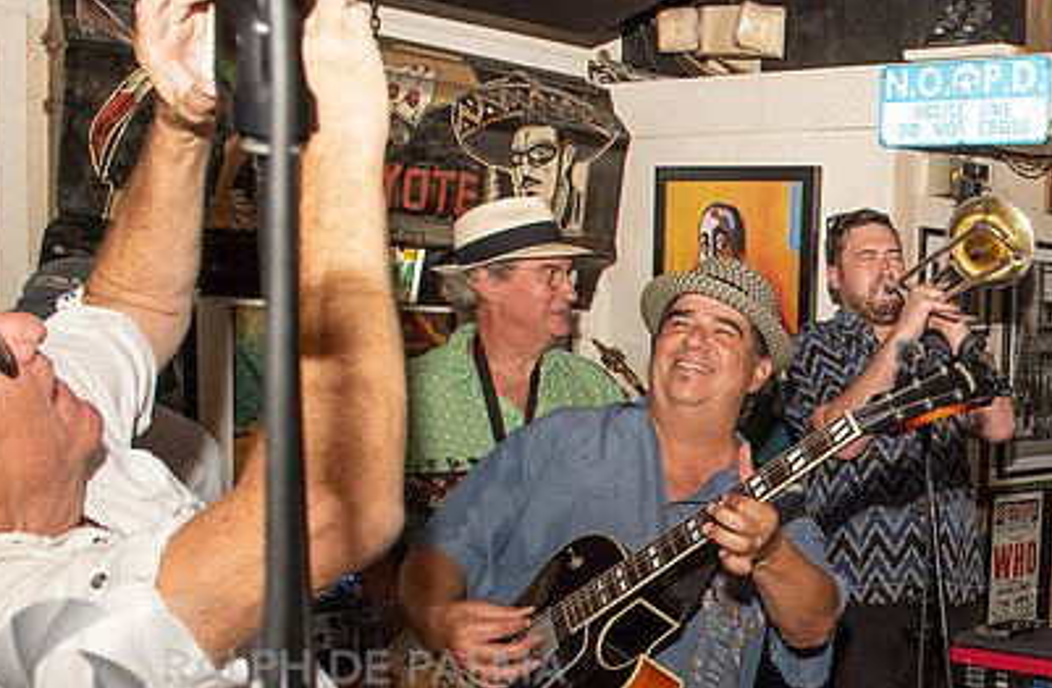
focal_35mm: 49
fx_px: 1423
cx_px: 1051
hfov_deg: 36.5
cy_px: 479
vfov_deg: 26.9
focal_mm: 24
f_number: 9
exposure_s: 1/125
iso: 800
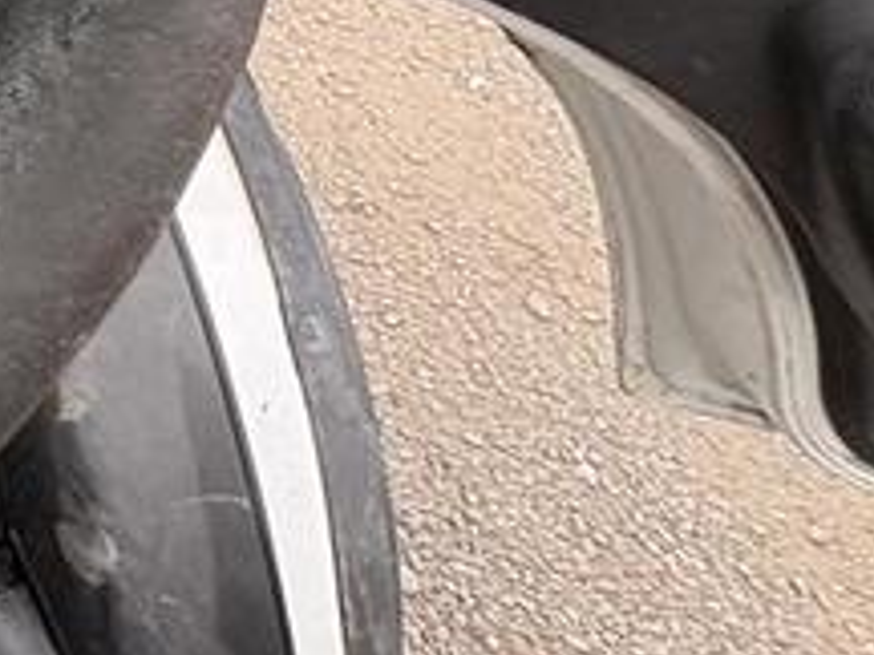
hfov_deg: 24.6
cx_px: -477
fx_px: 1464
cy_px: -473
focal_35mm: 58
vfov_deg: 19.7
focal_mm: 2.22
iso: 100
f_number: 2.2
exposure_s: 1/140
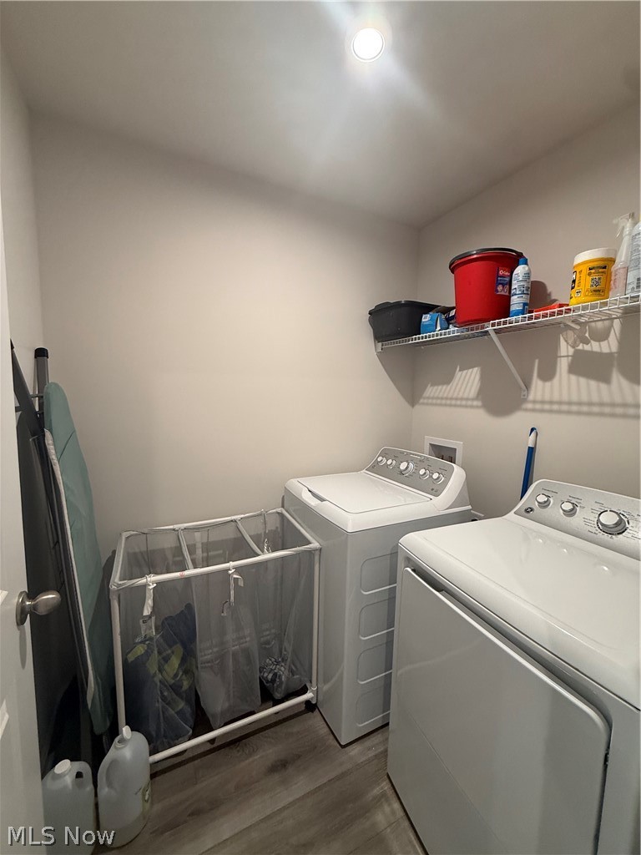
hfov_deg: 85.7
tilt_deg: -5.7
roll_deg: -1.2
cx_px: 320
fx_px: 346
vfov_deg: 102.1
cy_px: 428
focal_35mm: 14
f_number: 2.2
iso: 160
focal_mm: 2.22
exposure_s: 1/60
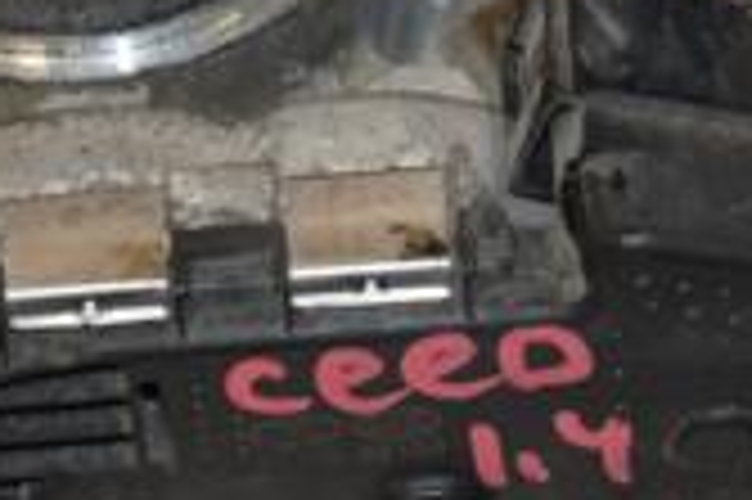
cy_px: -23
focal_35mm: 335
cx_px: 243
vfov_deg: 4.1
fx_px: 6991
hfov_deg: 6.2
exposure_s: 1/200
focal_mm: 62
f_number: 6.3
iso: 800
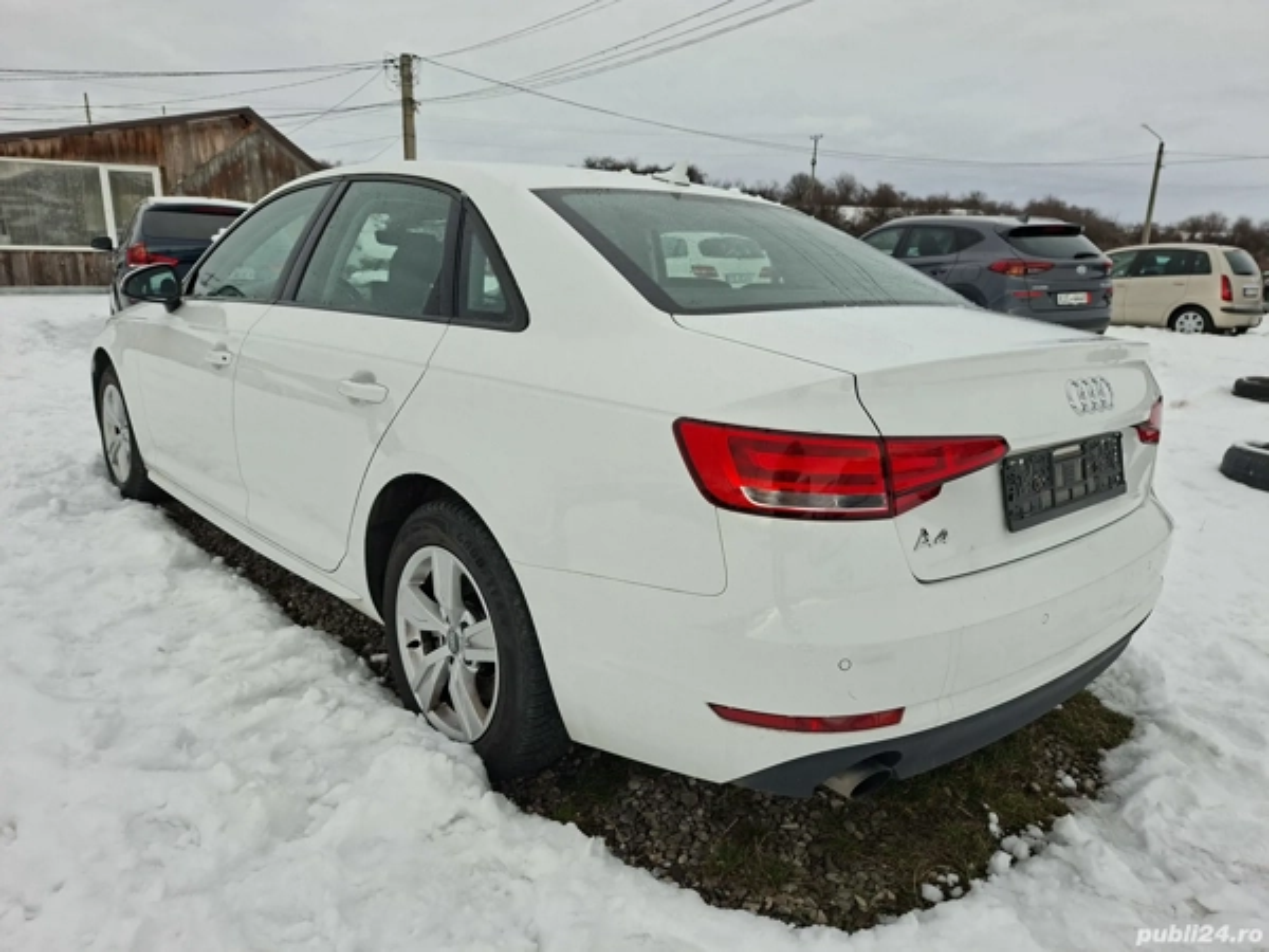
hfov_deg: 73.9
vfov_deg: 58.9
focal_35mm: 23
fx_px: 843
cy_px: 476
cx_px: 634
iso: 50
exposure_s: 1/995
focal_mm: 5.54
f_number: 1.8
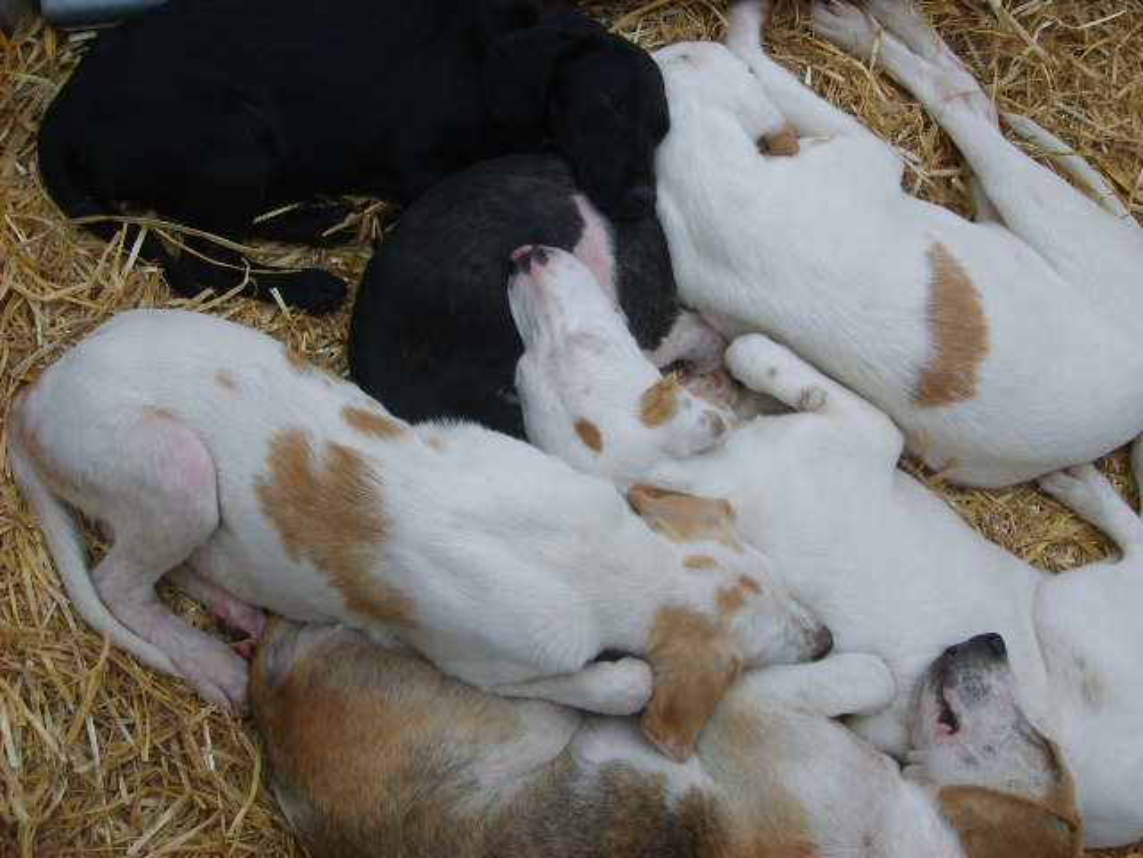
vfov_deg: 33.6
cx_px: 572
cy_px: 429
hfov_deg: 43.9
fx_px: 1420
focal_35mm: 43
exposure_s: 1/180
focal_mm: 7.2
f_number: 3
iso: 50
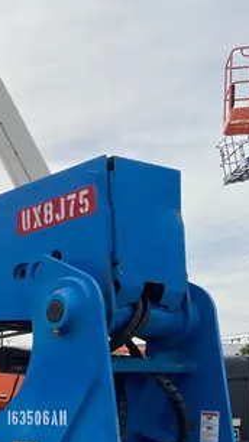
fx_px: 857
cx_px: -111
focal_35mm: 73
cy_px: 446
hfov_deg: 15.4
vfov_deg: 27.3
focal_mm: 3.99
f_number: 1.8
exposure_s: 1/2857
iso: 20
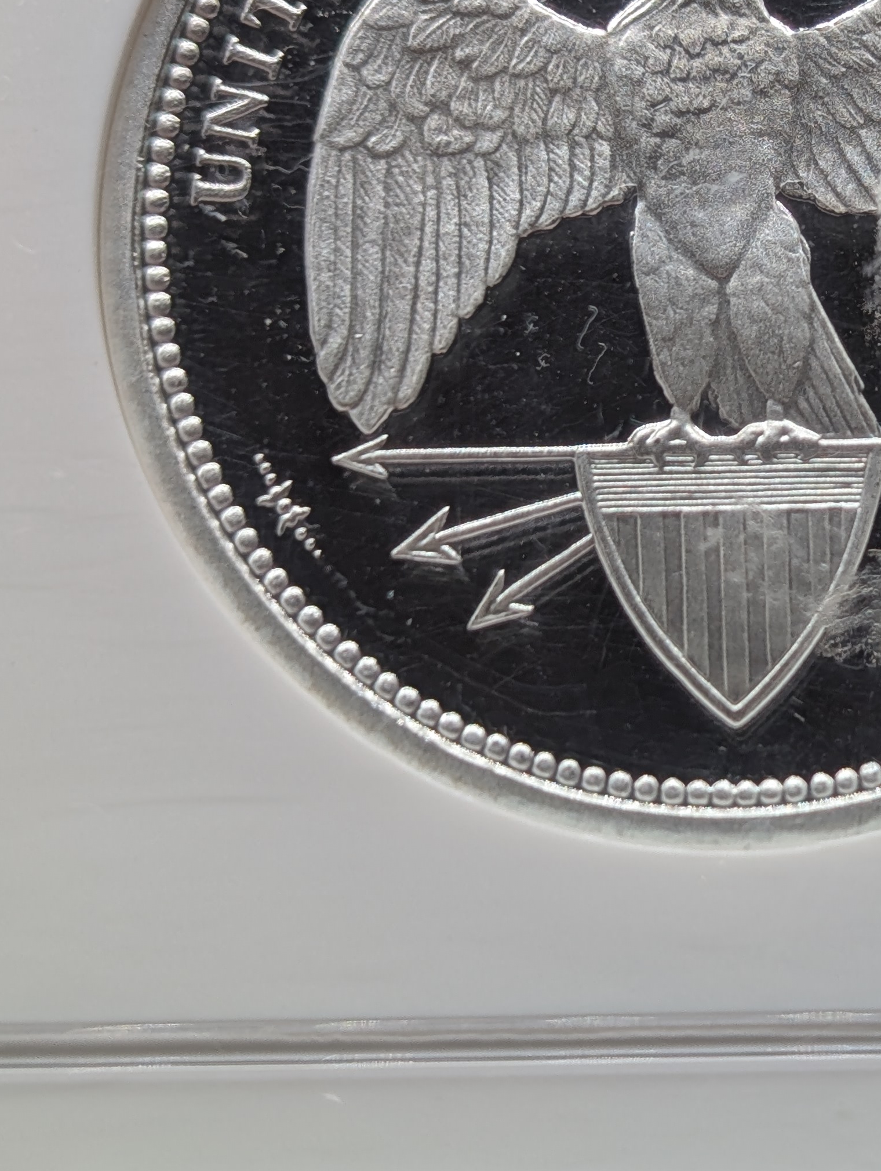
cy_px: 259
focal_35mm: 99
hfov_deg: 14.8
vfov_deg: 19.6
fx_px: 3351
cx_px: 802
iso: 19
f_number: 1.68
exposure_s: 1/45.3
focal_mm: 6.9
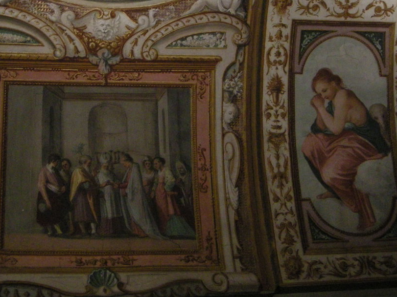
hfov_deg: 27.3
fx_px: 814
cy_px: 35
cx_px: 139
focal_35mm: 71
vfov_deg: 20.3
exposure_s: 1/23.5
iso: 400
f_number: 2.7
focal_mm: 7.5
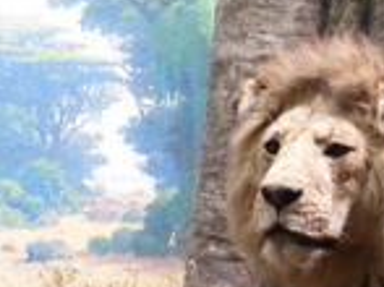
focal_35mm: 109
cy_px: 248
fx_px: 1208
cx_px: 478
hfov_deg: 17.1
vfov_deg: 13.5
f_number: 2.8
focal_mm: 7.1
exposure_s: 1/15
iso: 400
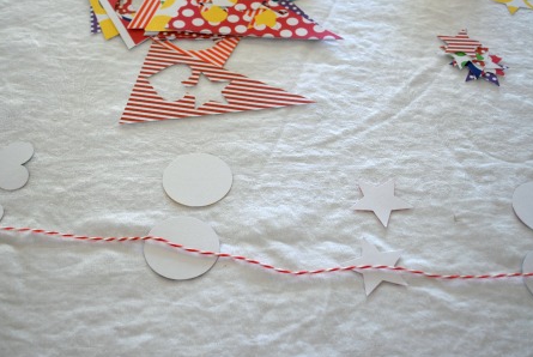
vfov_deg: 27.0
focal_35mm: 50
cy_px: 147
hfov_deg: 39.5
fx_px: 741
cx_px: 255
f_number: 4.2
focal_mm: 26
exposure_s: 1/30
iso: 200
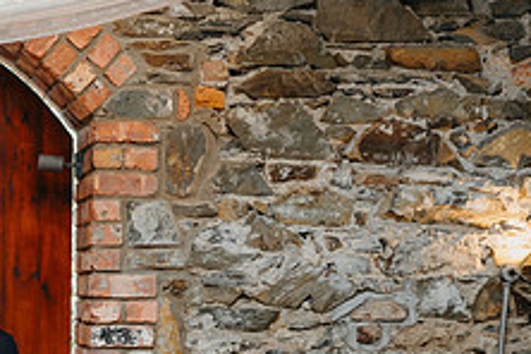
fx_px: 1401
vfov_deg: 14.1
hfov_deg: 20.7
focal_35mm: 95
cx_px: -10
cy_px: 370
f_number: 1.4
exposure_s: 1/400
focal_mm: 35
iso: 100
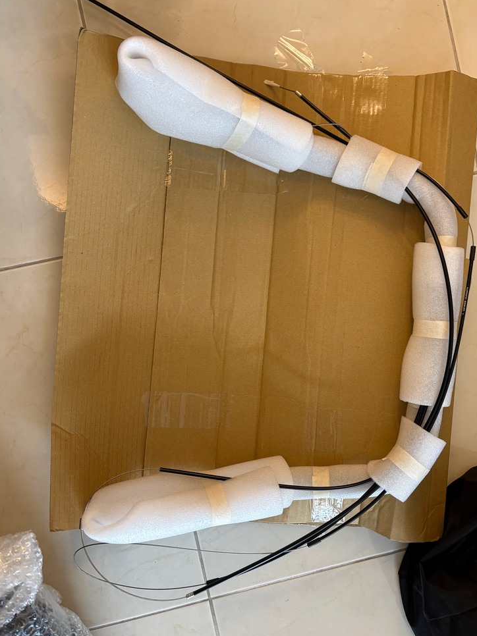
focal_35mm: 28
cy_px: 307
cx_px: 252
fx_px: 515
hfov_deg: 49.7
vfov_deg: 63.4
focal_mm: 5.96
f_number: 1.6
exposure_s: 1/60
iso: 160
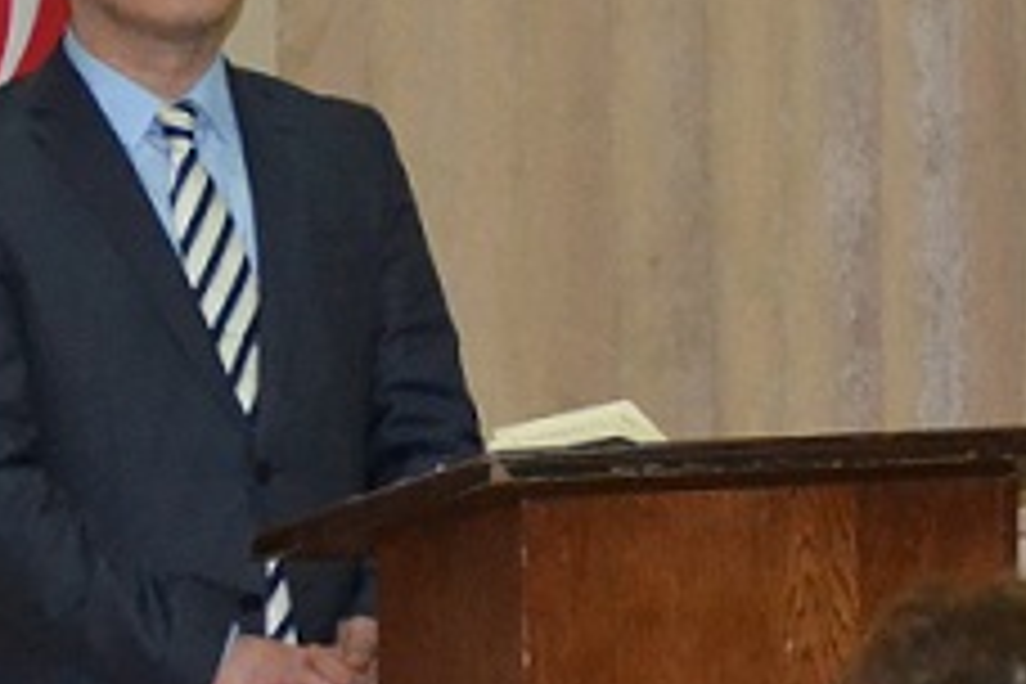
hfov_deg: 6.4
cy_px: 274
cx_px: 306
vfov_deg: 4.3
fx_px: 9148
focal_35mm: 321
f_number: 4.8
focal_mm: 50
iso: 3200
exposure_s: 1/60
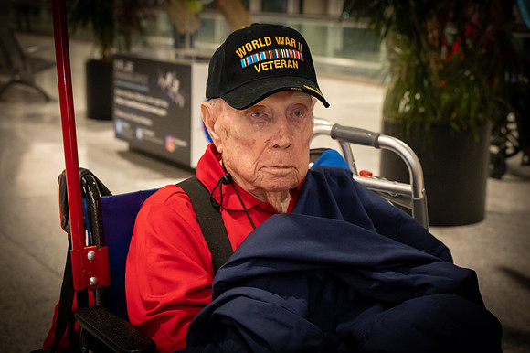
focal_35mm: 54
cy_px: 176
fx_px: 795
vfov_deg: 25.0
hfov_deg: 36.9
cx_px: 265
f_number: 5.6
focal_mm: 54
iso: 10000
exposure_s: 1/160
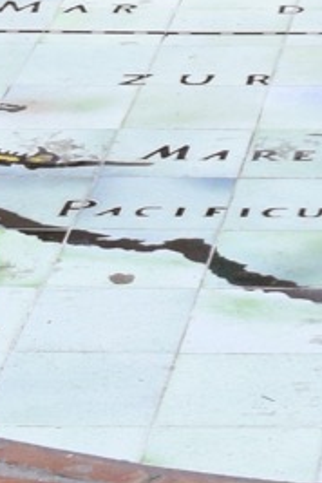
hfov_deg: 6.2
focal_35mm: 216
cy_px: -776
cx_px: 622
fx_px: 2898
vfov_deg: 8.5
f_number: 8
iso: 200
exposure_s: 1/250
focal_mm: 24
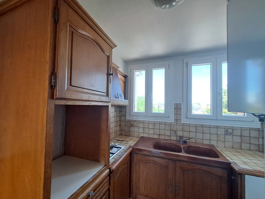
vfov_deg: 85.6
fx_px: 107
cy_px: 103
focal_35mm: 14
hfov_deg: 102.0
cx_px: 127
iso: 80
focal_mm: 1.42
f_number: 2.2
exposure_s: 1/100
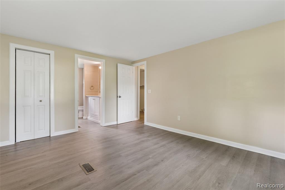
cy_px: 95
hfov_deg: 96.8
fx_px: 127
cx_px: 142
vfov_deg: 73.7
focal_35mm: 16
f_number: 14
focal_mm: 16
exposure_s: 1/2.5
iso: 400
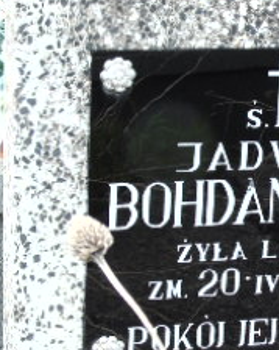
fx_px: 1787
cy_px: 264
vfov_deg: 11.1
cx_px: 260
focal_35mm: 173
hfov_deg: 8.9
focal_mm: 11
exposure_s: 1/60
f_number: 4.5
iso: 80
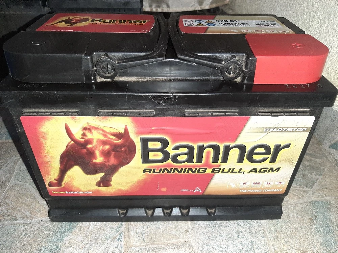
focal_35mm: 26
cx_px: 169
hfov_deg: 67.3
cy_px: 126
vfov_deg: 53.0
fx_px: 254
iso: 1000
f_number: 1.7
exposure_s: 1/17
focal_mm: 3.93
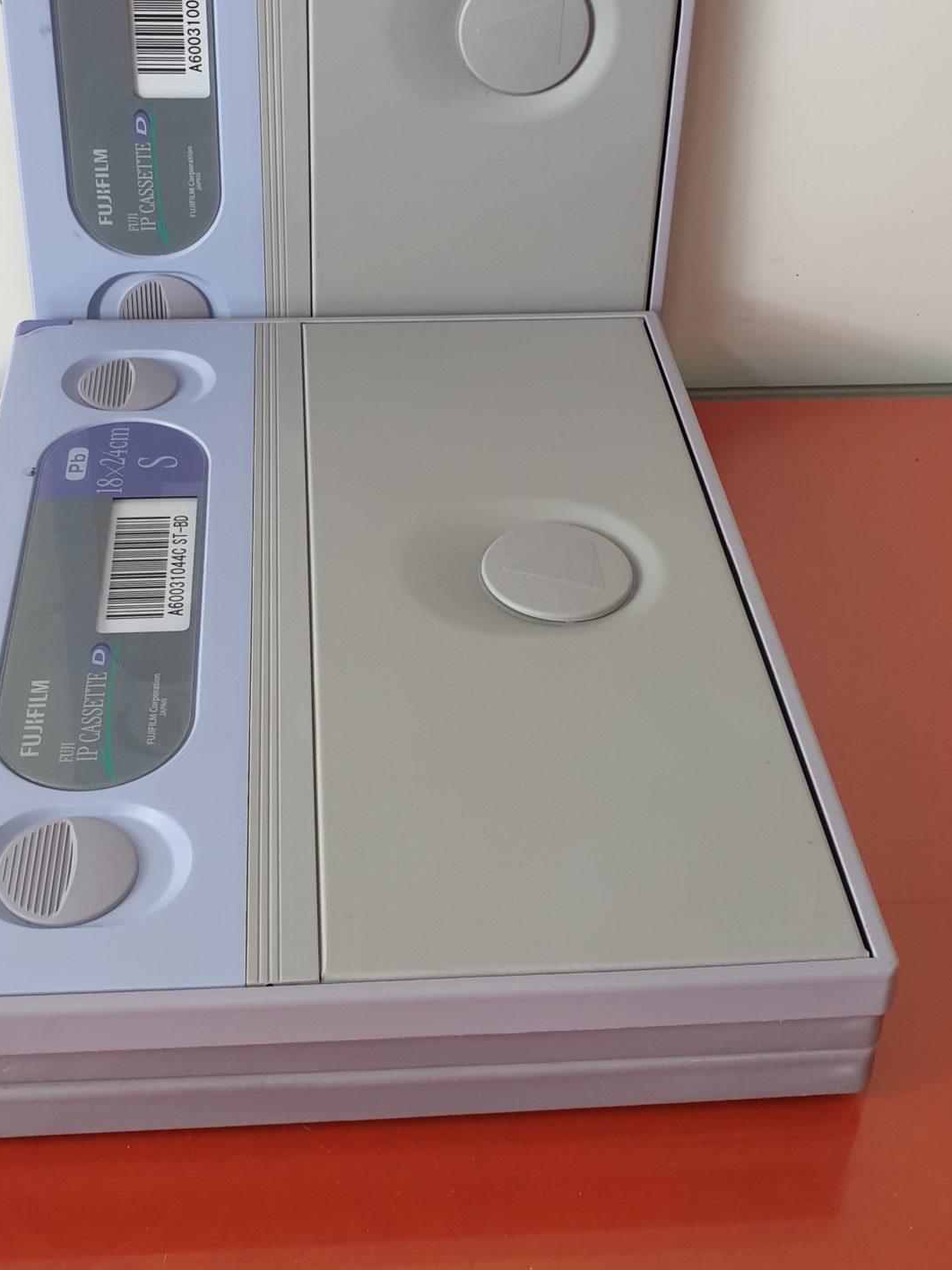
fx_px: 1723
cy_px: 402
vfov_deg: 39.8
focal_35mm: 47
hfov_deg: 30.8
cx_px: 397
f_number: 2.4
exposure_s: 1/50
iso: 125
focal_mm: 4.3
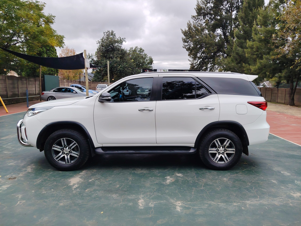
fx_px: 209
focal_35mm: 24
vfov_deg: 56.8
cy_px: 113
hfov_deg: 71.6
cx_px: 150
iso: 100
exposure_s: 1/492
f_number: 1.75
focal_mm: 5.25
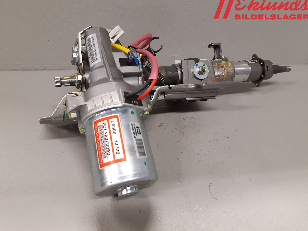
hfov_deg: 65.3
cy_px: 113
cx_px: 149
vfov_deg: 51.4
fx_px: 240
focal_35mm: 27
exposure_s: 1/50
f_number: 1.7
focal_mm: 3.93
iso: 125
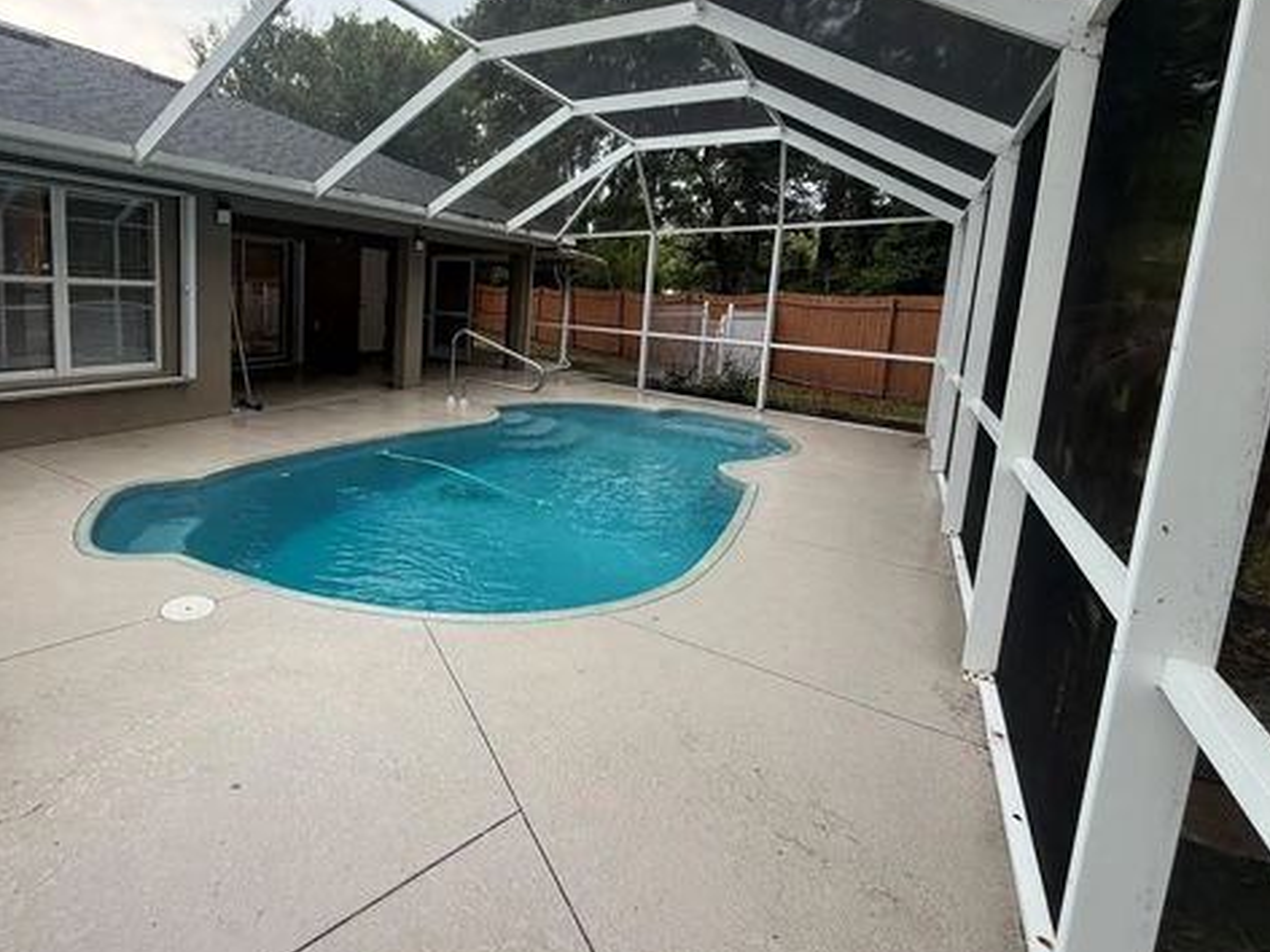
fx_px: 697
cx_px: 444
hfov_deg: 82.3
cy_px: 390
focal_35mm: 19
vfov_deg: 68.1
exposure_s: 1/121
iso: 50
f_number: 2.2
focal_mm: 2.22
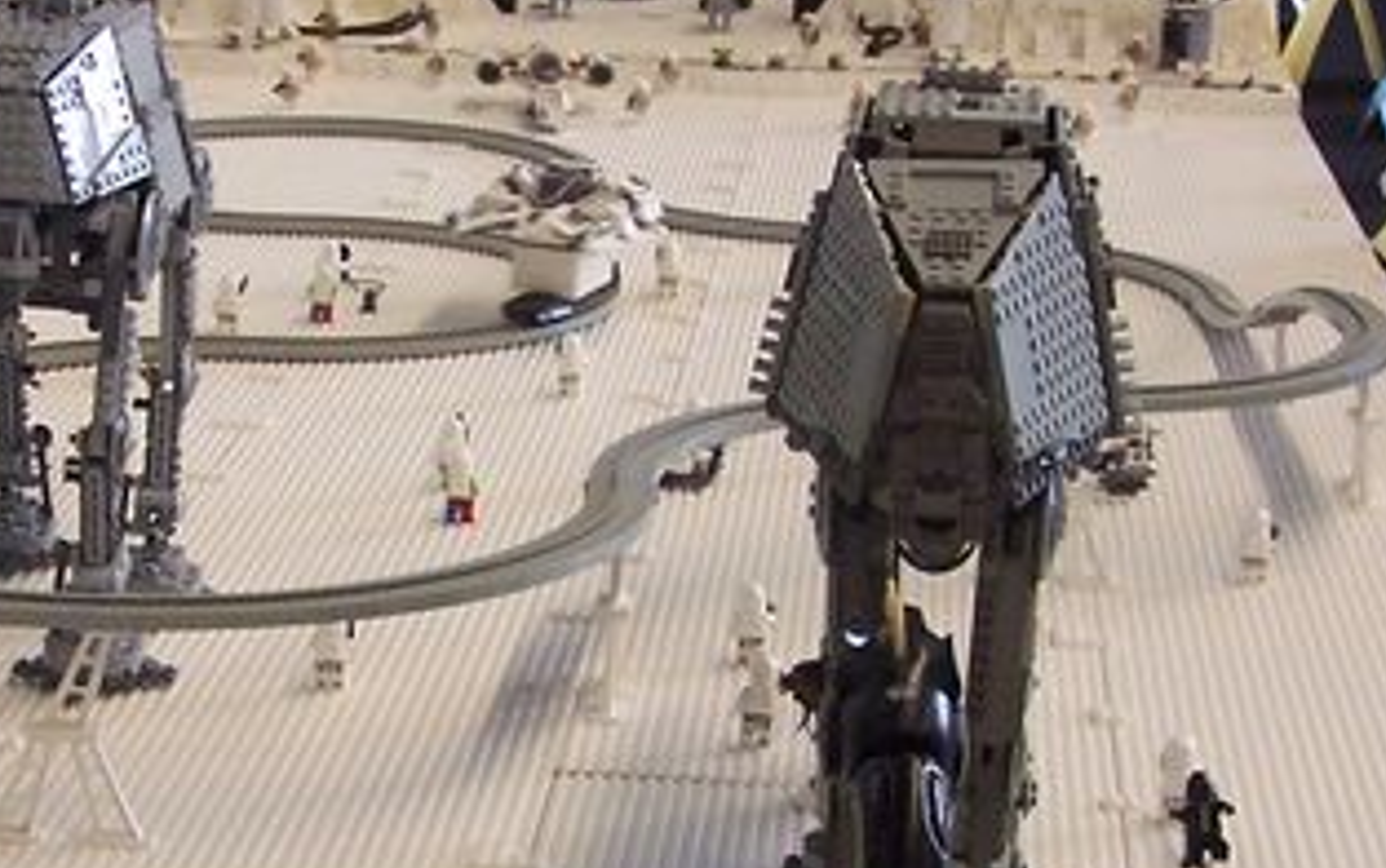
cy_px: 487
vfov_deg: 12.7
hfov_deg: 20.1
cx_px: 496
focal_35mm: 103
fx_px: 3893
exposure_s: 1/30
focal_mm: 6.3
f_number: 2.8
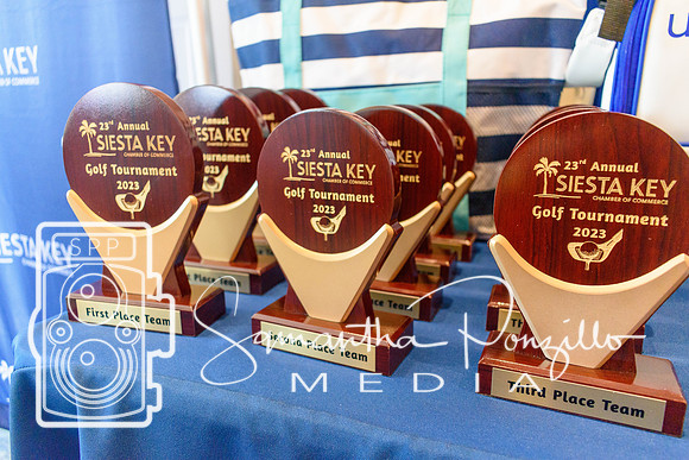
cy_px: 230
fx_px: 517
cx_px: 344
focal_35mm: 27
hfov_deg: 67.4
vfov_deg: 48.0
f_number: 3.5
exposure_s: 1/60
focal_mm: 18
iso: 2000
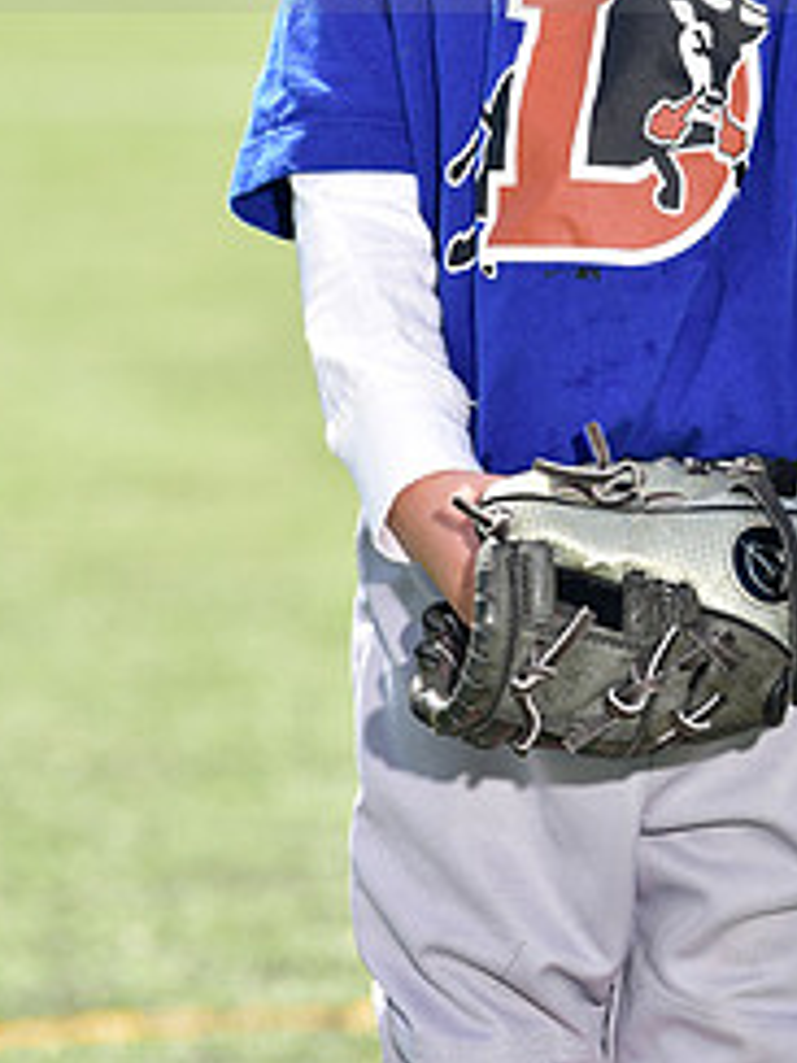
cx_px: 638
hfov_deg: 3.2
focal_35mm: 458
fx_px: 14060
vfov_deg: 4.3
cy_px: -126
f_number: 5.6
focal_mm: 200
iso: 100
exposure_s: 1/250
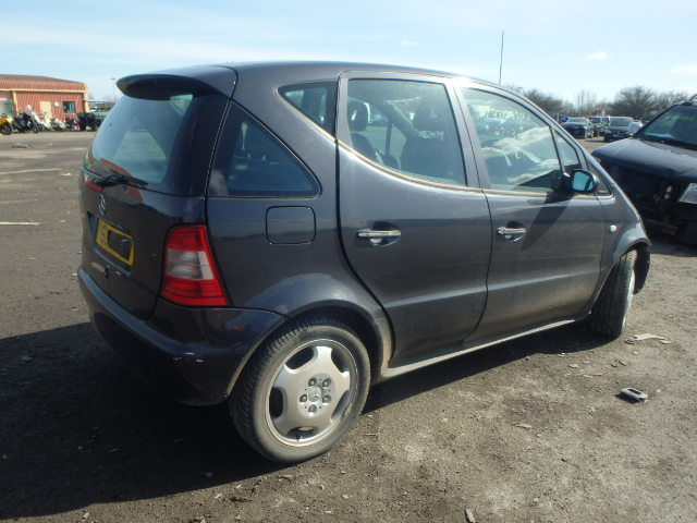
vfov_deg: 49.7
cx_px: 348
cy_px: 262
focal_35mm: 28
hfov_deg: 63.4
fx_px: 564
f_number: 3.9
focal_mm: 5
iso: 200
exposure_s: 1/800
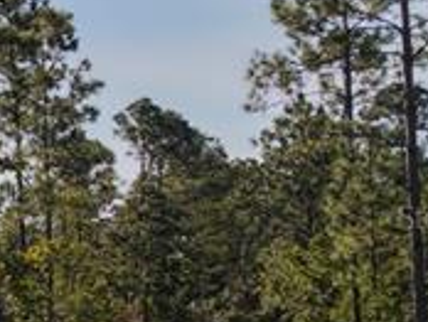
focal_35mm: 141
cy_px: 216
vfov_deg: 10.5
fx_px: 1746
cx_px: -713
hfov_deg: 11.0
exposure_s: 1/400
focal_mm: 8.67
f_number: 1.8
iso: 100
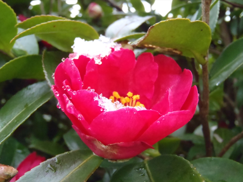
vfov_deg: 38.7
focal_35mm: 37
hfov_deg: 50.1
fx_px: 260
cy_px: 91
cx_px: 122
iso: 800
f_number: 4.7
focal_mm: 6.64
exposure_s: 1/160
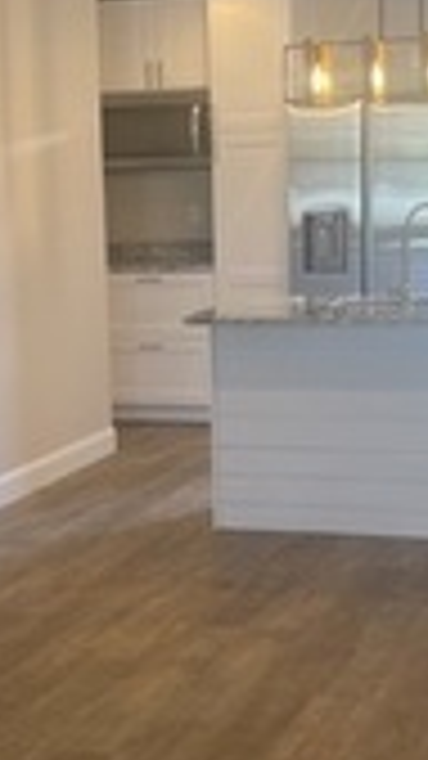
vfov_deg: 25.3
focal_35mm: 84
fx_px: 1696
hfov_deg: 14.3
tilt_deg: -11.2
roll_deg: +1.9
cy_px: 436
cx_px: 83
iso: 100
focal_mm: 5.1
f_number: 1.6
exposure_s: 1/120
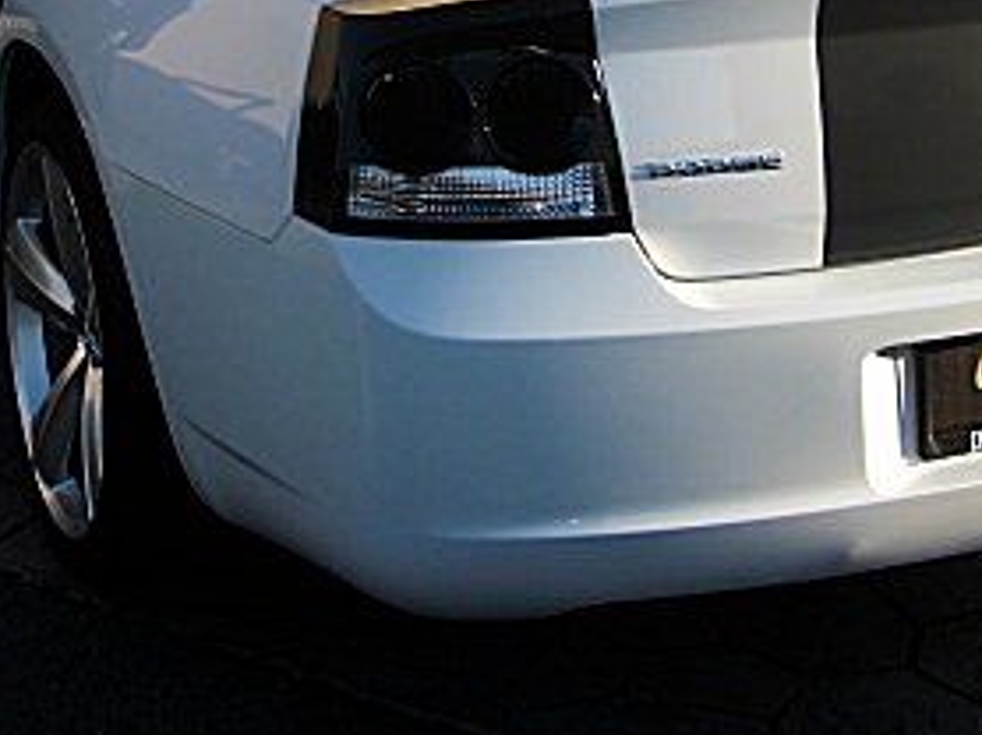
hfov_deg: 23.5
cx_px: 357
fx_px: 2353
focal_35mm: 83
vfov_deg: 17.2
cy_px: -60
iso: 50
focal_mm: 6.3
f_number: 2.8
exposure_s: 1/400
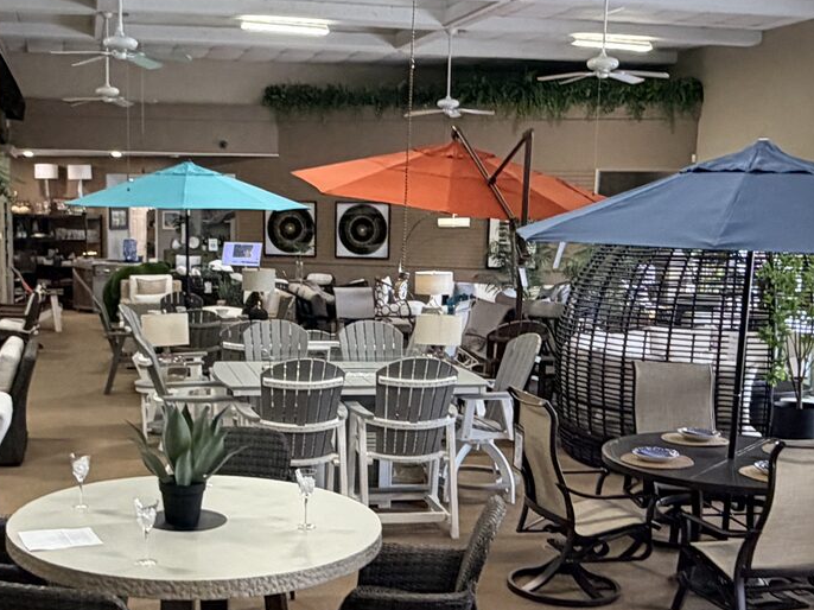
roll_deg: +0.1
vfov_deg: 29.5
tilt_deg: -9.5
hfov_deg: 38.7
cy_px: 386
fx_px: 1152
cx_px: 307
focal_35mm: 49
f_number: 2.2
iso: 250
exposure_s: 1/60
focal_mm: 2.22
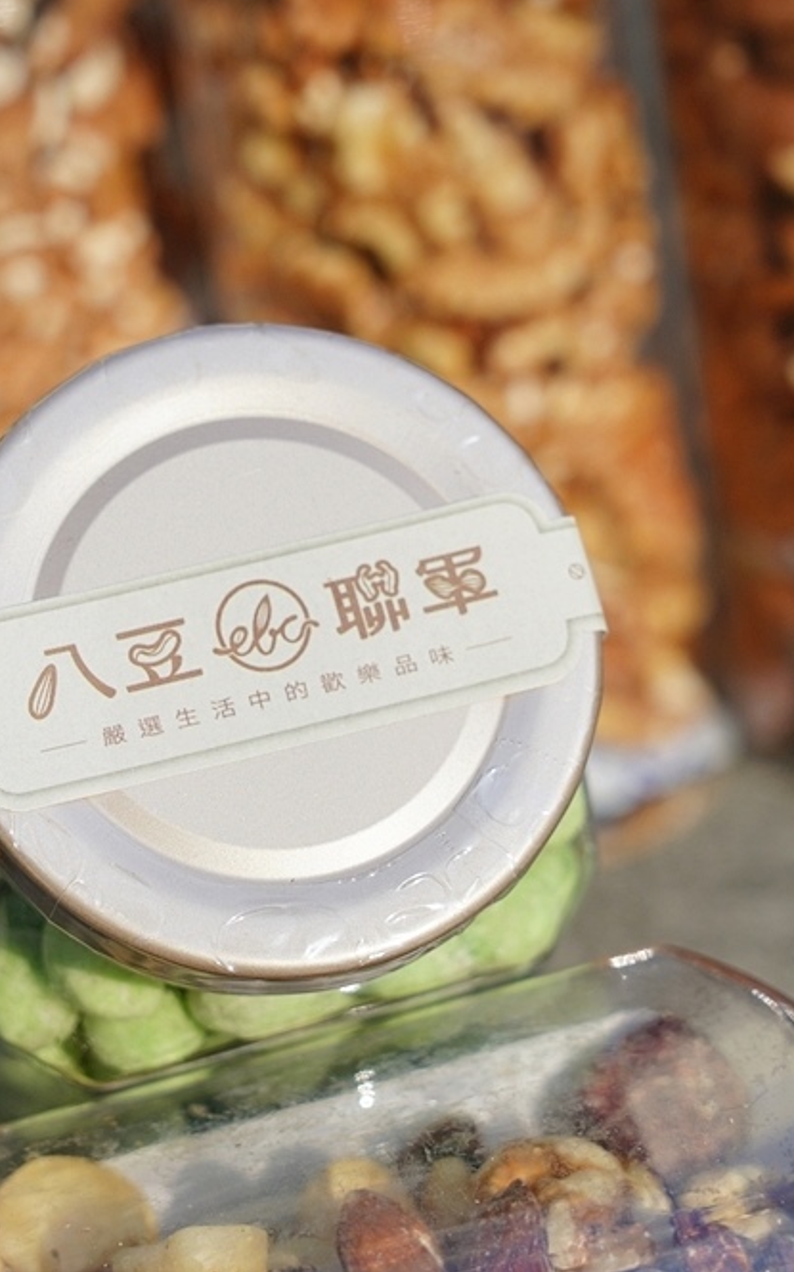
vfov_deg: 13.0
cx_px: 182
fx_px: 5580
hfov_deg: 8.1
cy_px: 636
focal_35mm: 161
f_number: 6.3
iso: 100
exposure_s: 1/250
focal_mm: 105
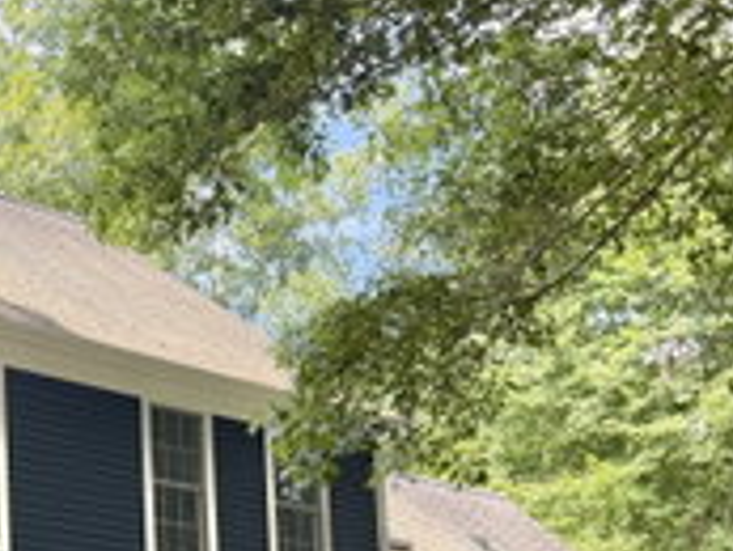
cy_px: 653
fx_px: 1504
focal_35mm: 71
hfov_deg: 25.4
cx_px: -72
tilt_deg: +7.3
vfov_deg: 19.6
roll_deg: +0.8
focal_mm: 6.76
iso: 80
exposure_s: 1/332
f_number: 1.78
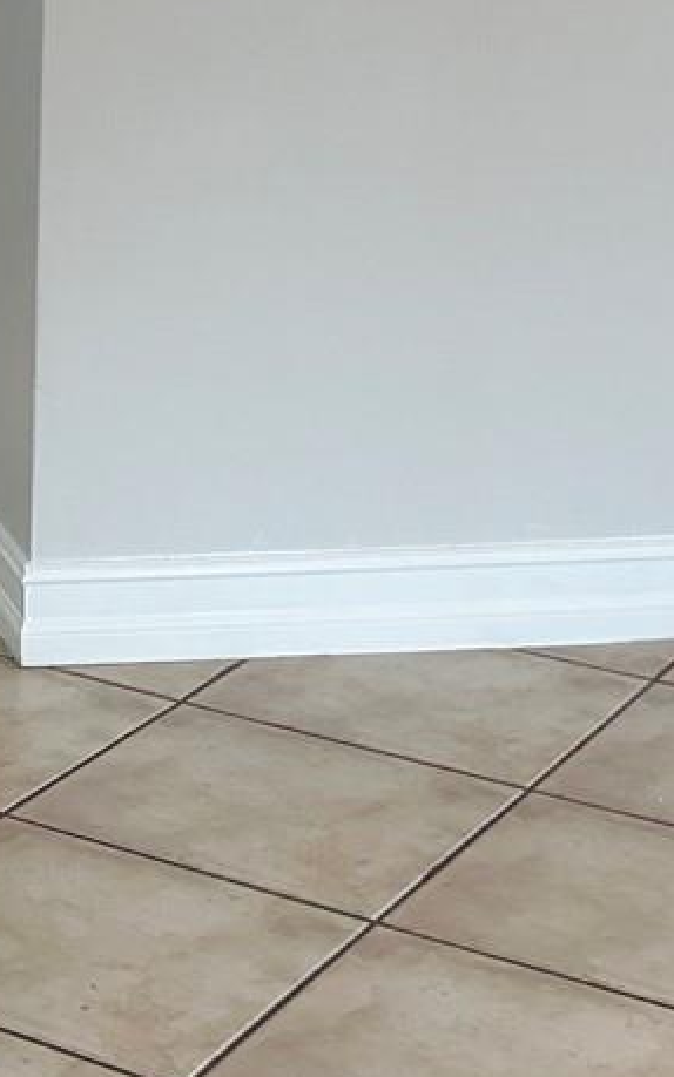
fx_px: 2821
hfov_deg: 12.8
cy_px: 185
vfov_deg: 21.3
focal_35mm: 96
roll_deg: +0.2
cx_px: -409
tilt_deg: -12.1
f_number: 1.5
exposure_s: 1/120
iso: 100
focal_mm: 5.7
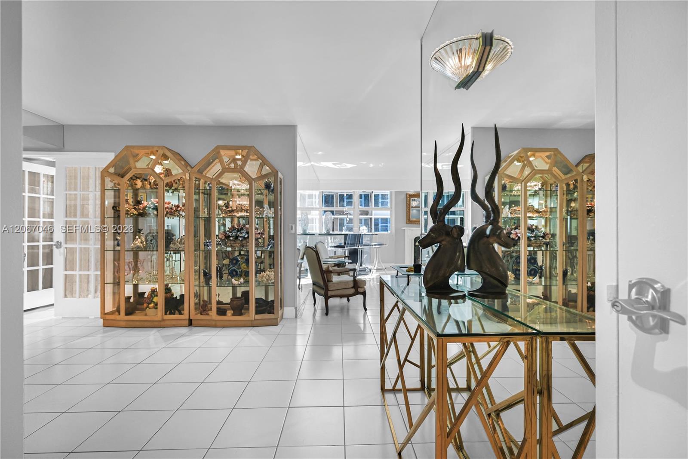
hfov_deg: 100.4
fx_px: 287
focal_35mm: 15
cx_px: 344
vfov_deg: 77.4
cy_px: 230
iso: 100
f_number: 4.5
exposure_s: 1/80
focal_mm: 15
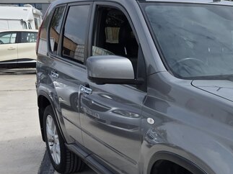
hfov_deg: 29.3
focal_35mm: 57
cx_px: 277
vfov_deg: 25.0
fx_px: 384
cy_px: 150
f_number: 1.7
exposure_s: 1/5778
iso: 80
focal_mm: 6.3
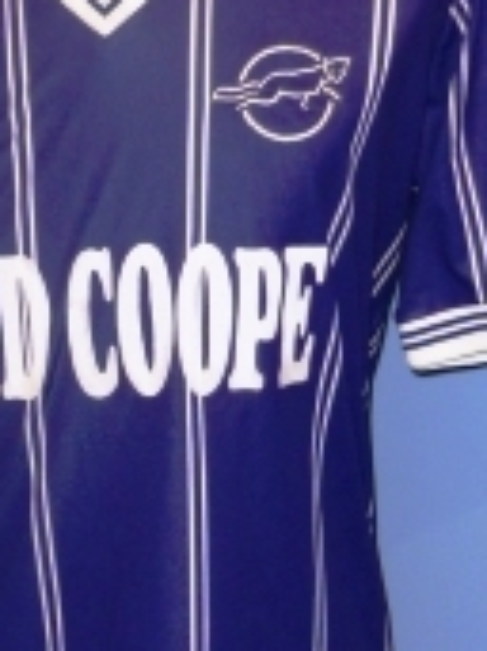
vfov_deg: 13.7
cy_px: 400
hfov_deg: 10.3
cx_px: 76
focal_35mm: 144
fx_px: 2705
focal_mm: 9.3
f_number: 4.3
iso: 125
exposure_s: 1/30
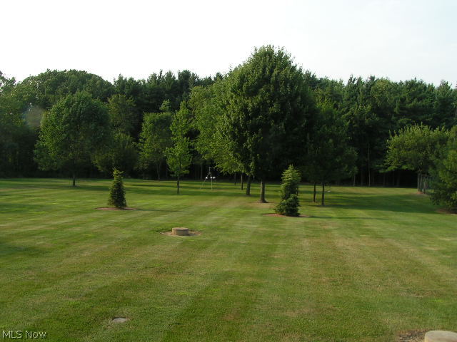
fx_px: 502
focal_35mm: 38
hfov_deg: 49.0
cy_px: 171
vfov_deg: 37.7
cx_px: 228
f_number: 5.6
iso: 50
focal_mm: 5.8
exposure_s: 1/160
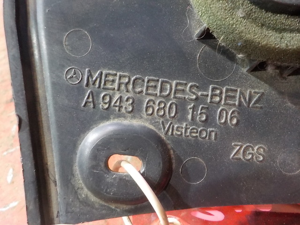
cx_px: 150
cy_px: 112
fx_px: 260
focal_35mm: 30
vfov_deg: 46.8
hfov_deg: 60.0
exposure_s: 1/8
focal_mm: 4.1
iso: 500
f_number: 3.3
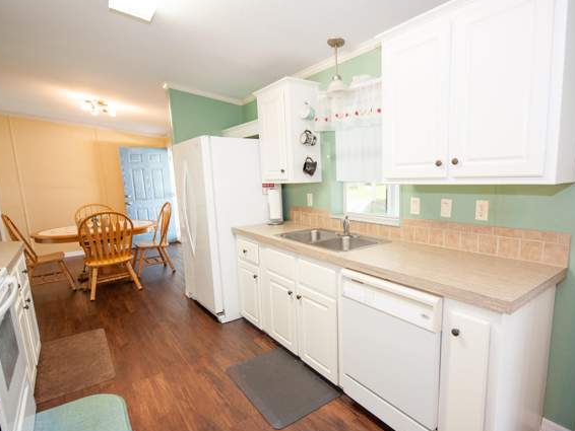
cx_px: 327
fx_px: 316
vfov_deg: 68.7
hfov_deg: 84.1
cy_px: 229
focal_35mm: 19
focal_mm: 14
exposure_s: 1/250
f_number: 3.2
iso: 1250
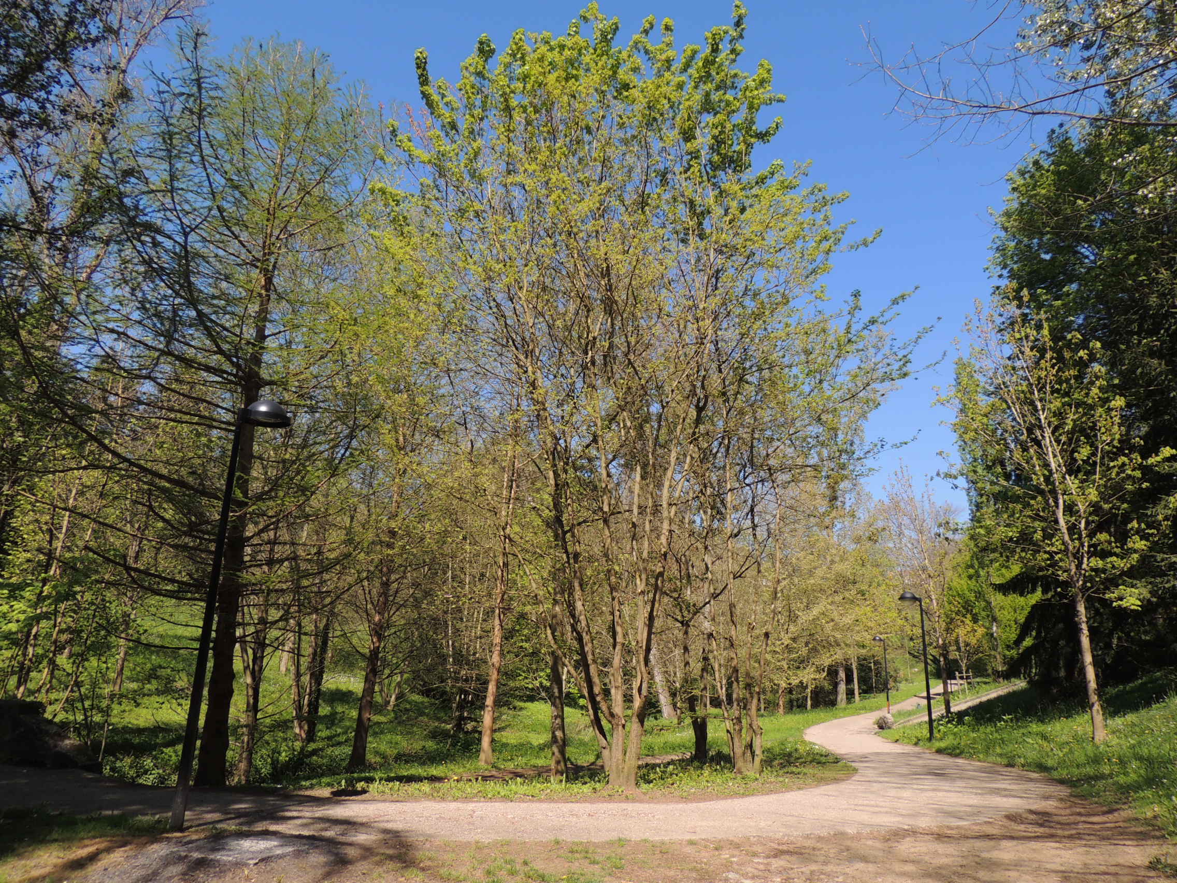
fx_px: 816
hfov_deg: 71.6
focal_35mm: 24
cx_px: 588
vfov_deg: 56.8
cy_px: 442
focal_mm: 4.3
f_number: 3
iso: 100
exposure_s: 1/800
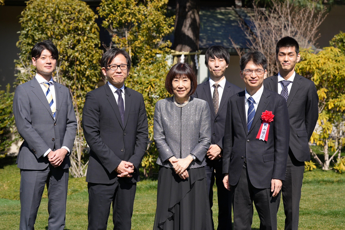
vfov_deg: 19.5
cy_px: 115
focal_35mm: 70
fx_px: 671
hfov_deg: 28.8
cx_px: 172
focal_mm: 70
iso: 100
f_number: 4.5
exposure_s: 1/800
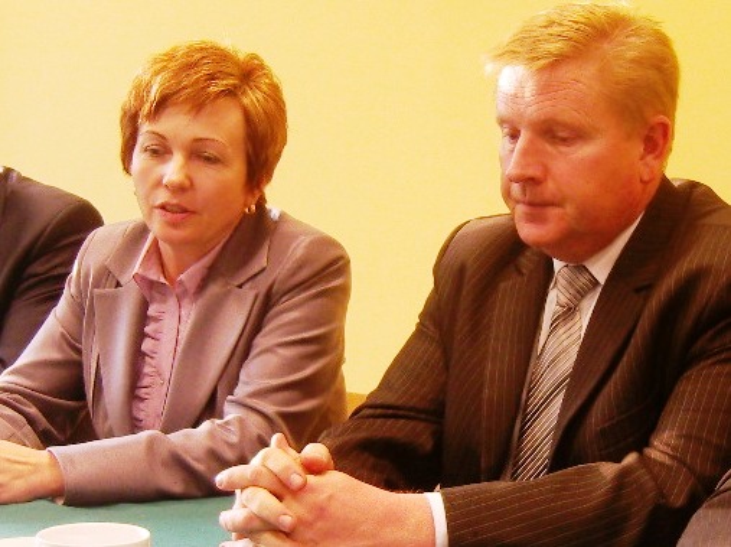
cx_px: 366
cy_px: 274
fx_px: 717
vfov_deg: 41.7
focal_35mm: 34
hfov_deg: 54.0
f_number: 2.8
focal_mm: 7.3
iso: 200
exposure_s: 1/40
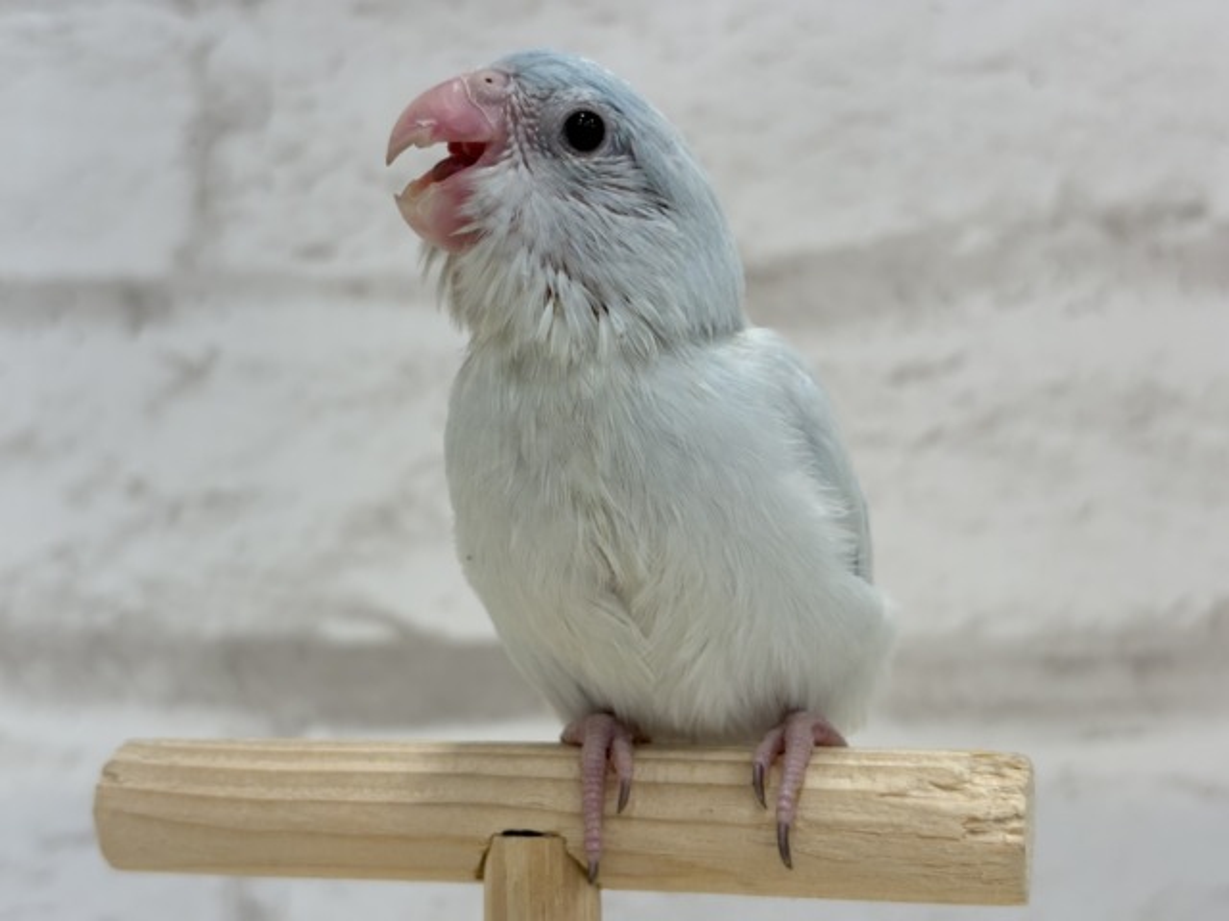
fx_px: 1846
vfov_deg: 28.0
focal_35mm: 52
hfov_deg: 36.8
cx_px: 614
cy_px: 460
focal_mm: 5.96
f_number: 1.6
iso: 64
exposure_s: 1/100
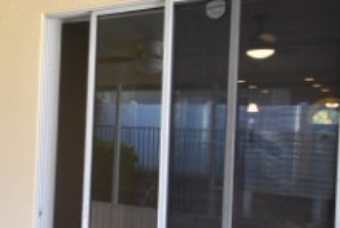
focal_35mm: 49
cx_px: -29
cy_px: 121
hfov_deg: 34.9
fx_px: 463
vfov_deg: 27.6
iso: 800
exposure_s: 1/500
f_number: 3.5
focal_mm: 10
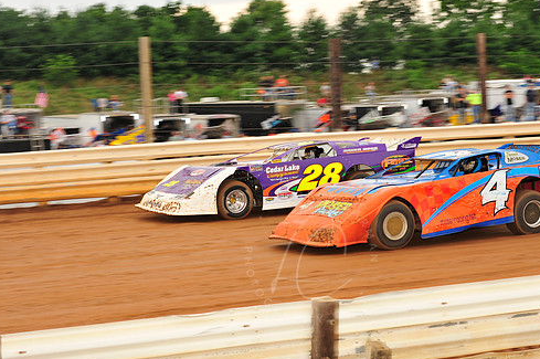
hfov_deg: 20.0
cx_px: 310
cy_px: 155
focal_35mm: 102
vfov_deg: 13.4
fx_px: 1528
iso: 640
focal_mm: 86
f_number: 7.1
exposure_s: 1/320
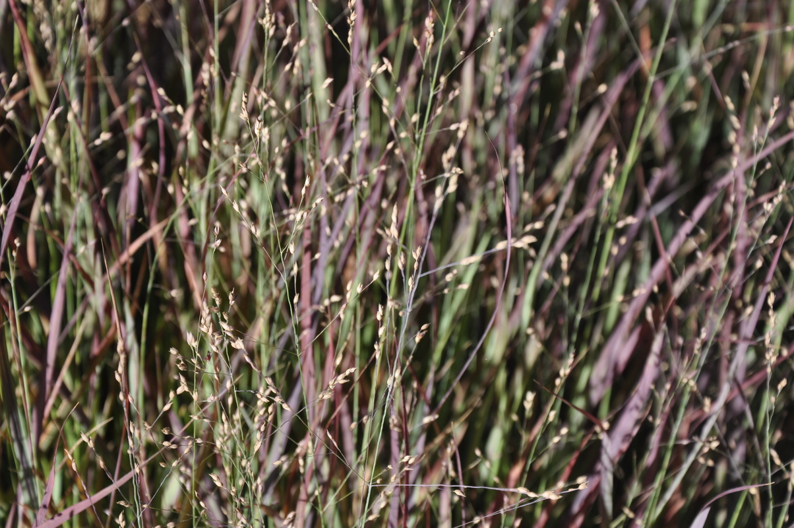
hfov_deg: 20.6
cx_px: 397
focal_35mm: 99
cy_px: 264
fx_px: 2181
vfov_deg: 13.8
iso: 200
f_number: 8
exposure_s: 1/250
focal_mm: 66
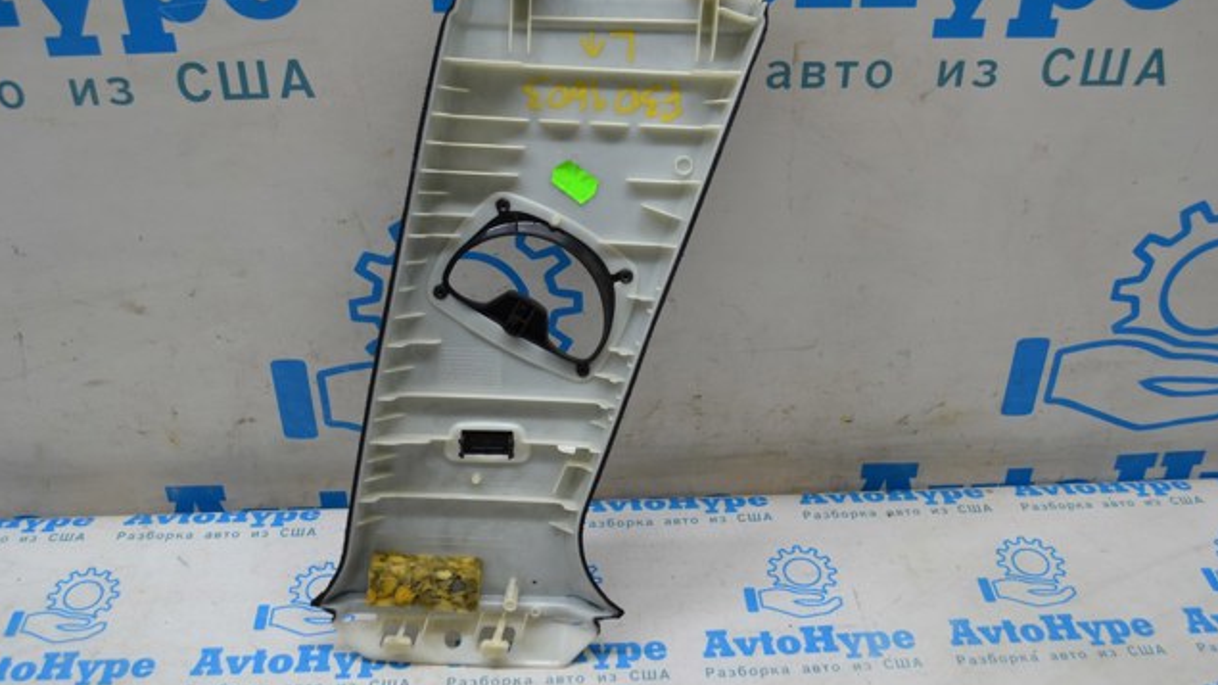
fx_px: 1227
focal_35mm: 38
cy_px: 301
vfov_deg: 31.1
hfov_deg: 52.8
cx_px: 610
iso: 400
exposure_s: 1/100
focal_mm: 24
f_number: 5
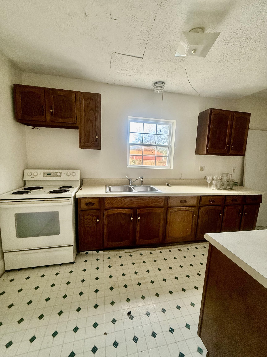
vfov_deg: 102.1
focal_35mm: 14
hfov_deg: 85.7
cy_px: 178
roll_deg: -2.2
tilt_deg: -7.4
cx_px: 134
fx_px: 144
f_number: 2.2
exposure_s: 1/99
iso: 200
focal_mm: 2.22
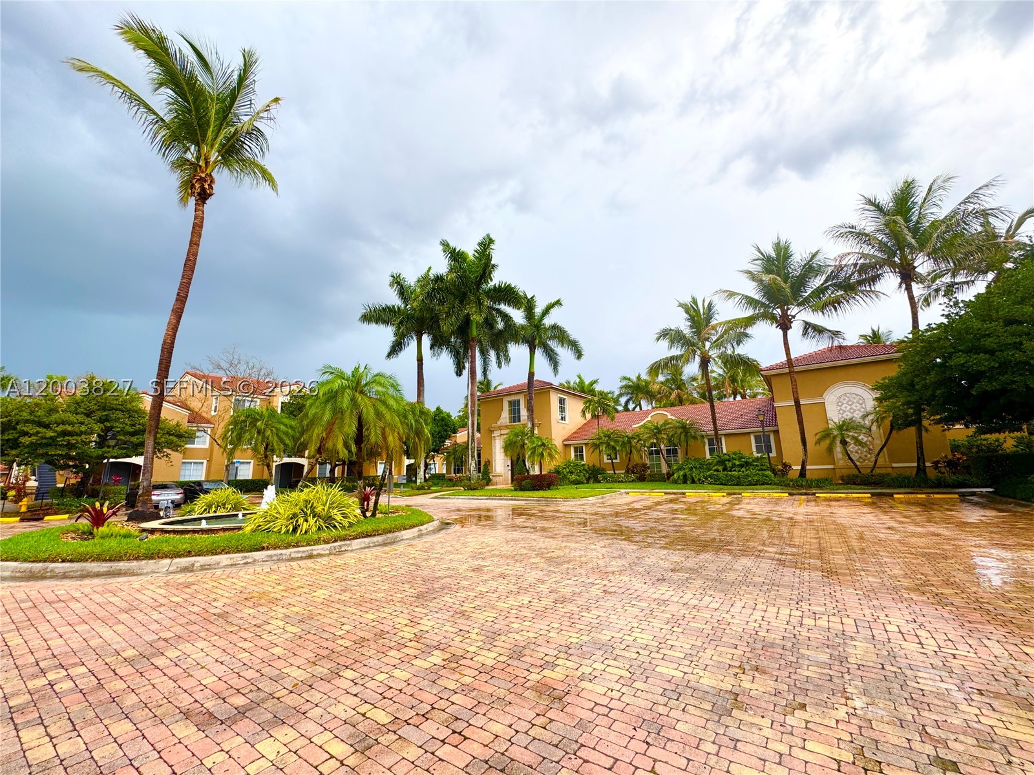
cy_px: 388
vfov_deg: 85.7
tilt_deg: +9.9
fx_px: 418
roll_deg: +0.7
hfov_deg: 102.1
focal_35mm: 14
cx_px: 517
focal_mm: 2.22
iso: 40
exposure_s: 1/303
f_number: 2.2
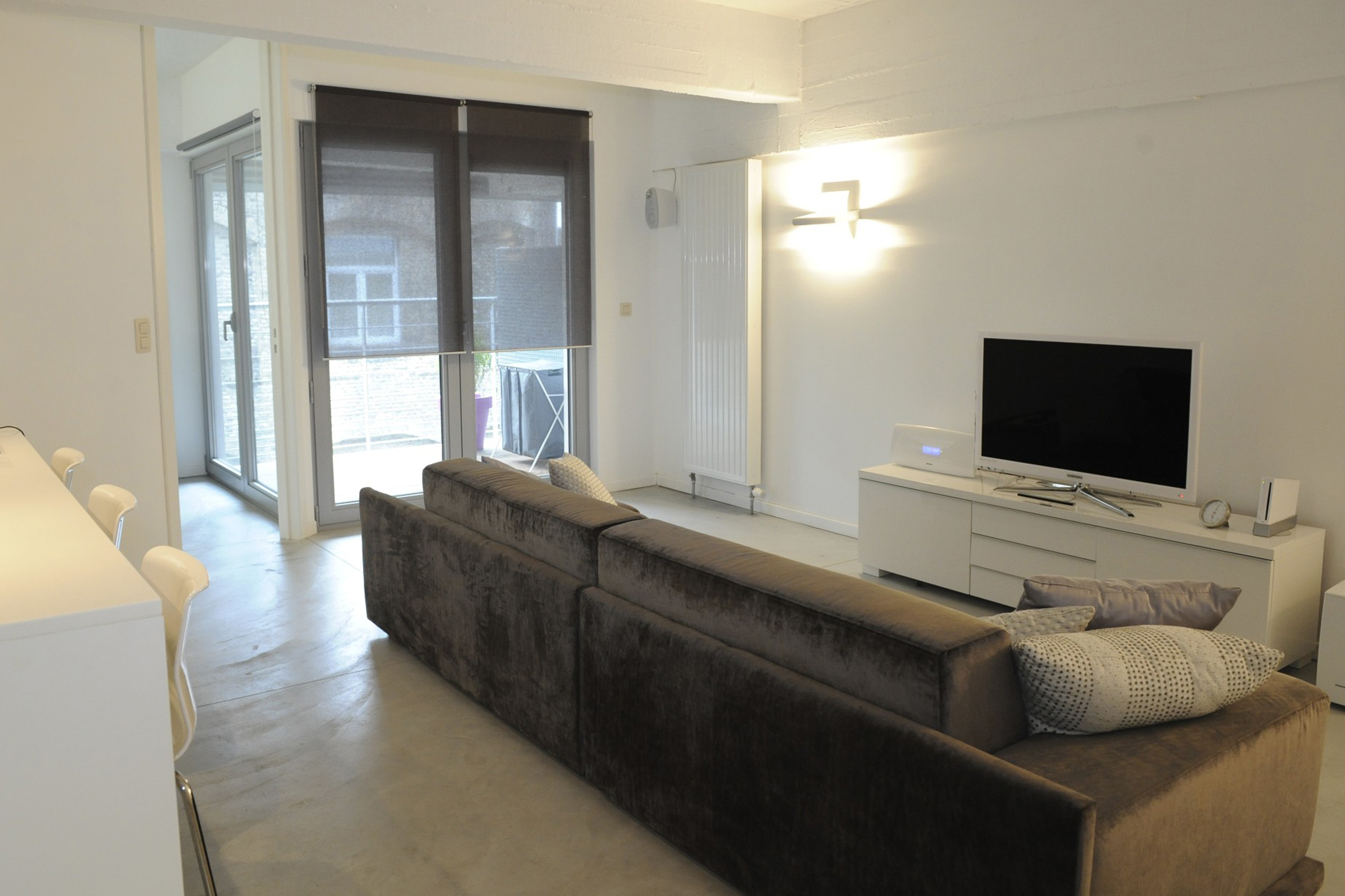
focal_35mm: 24
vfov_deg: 53.1
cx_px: 672
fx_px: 896
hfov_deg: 73.8
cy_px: 448
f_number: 5
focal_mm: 24
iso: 2000
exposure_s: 1/50
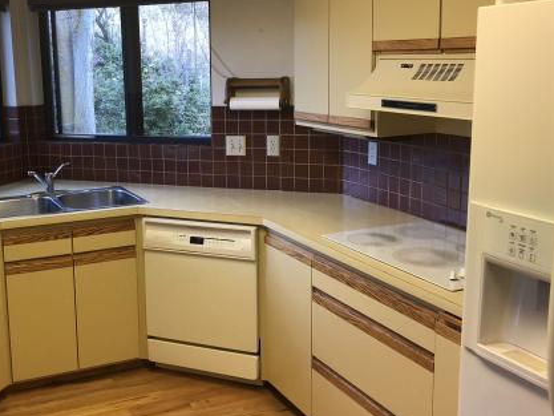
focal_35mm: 43
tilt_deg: -9.4
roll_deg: +1.8
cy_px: 187
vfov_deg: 33.6
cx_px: 179
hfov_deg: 43.2
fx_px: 688
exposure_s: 1/30
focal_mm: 4
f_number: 1.8
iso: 32
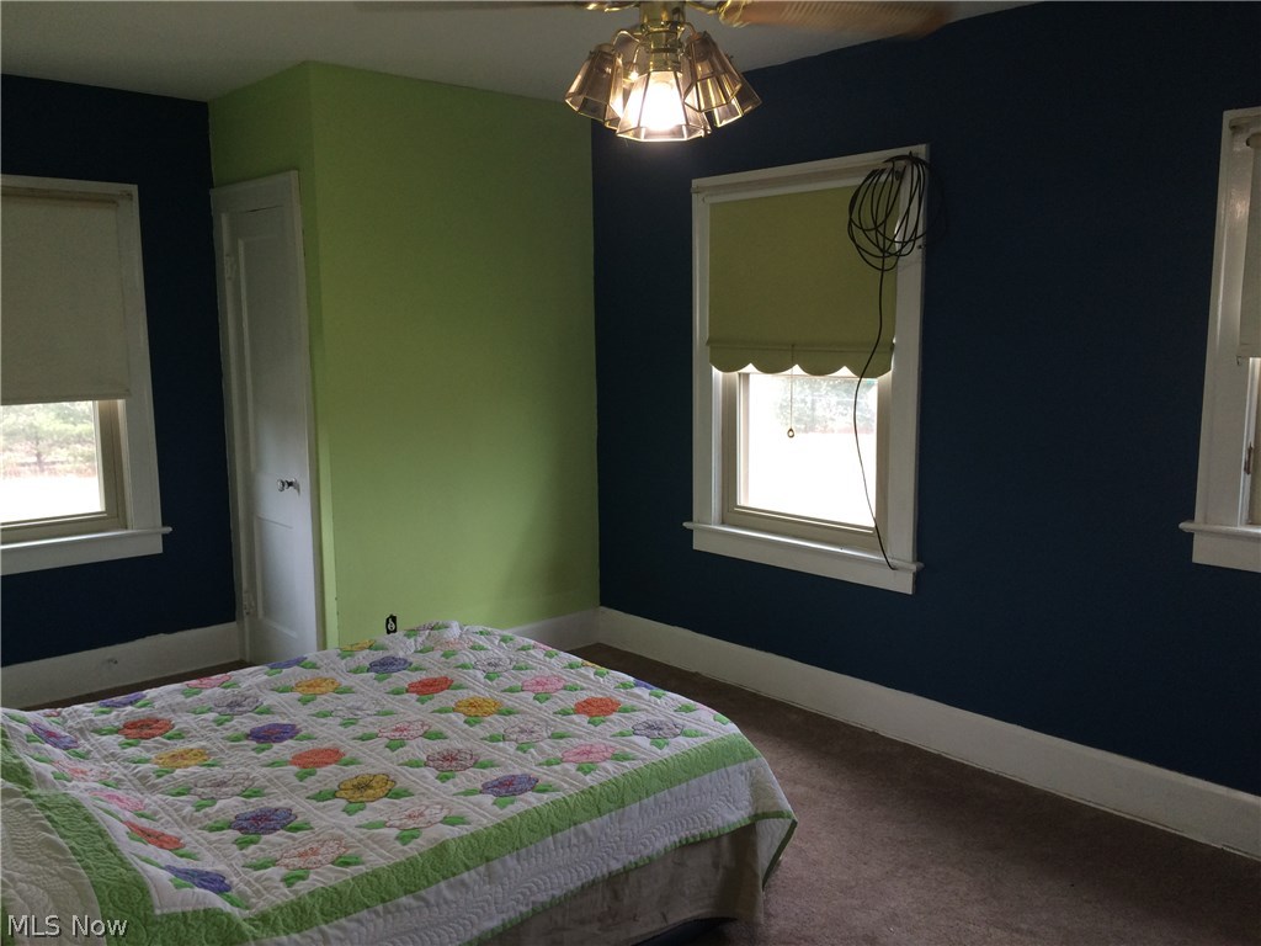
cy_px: 473
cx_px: 630
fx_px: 1056
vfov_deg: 48.2
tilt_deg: -6.7
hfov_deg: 61.7
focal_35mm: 29
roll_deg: +0.9
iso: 80
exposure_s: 1/30
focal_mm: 4.15
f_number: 2.2
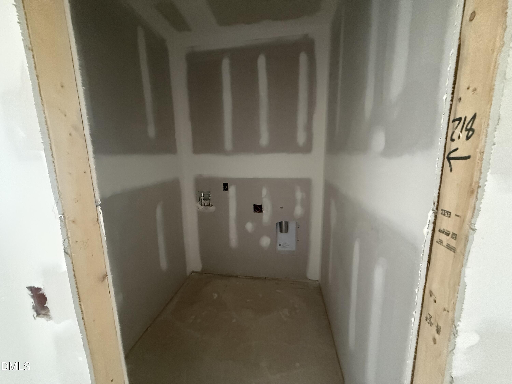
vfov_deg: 85.7
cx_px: 256
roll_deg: +1.1
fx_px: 207
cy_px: 192
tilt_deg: -6.8
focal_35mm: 14
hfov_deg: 102.1
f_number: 2.2
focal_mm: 2.22
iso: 1000
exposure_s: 1/60
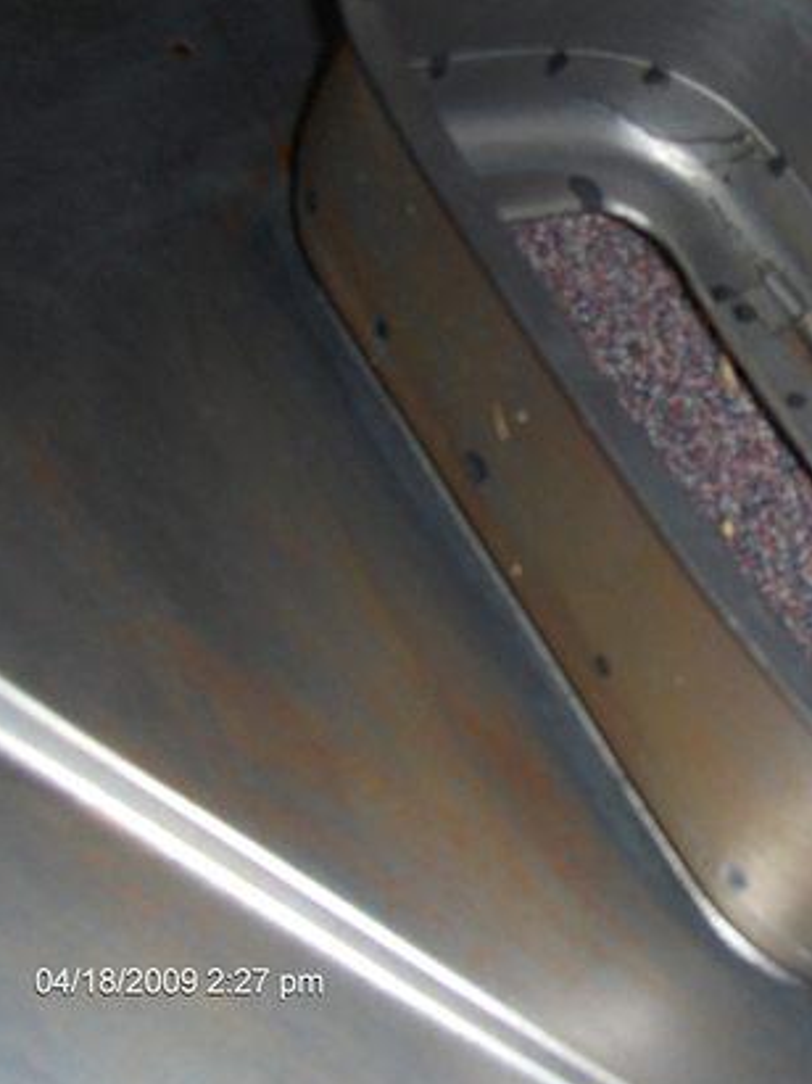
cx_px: 775
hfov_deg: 22.2
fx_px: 2003
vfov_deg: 30.3
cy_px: 485
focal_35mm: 64
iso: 100
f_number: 3.5
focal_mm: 6.5
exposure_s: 1/60
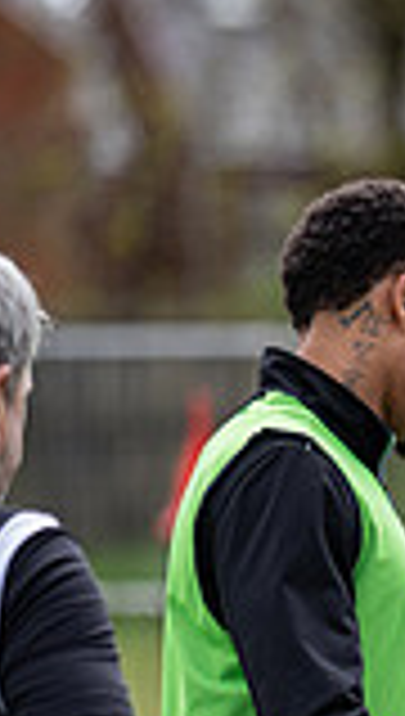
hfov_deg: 2.0
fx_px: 11382
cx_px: 1211
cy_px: 964
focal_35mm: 599
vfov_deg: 3.6
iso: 200
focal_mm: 135
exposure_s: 1/3200
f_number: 1.8
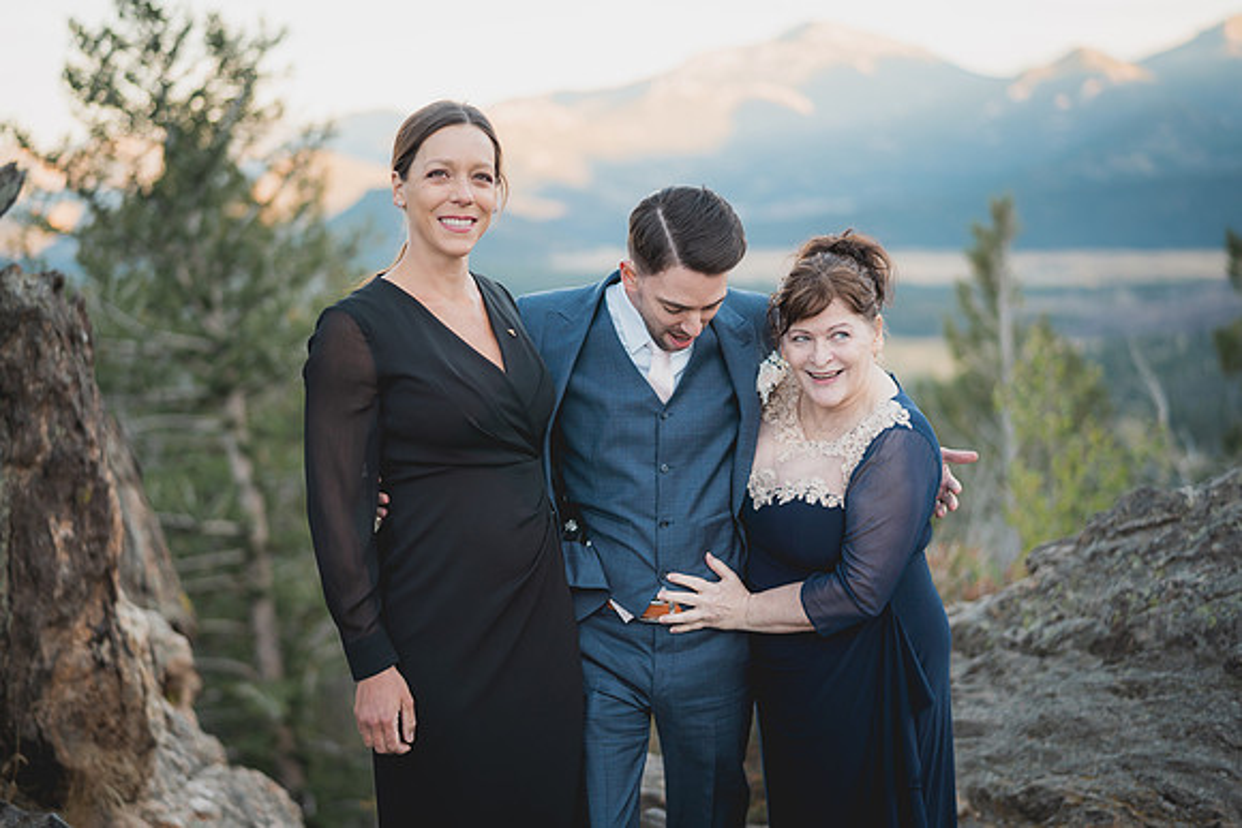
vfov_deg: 26.1
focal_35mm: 52
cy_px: 414
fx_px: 1787
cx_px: 621
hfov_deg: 38.3
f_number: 1.4
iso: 125
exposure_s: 1/500
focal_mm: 50
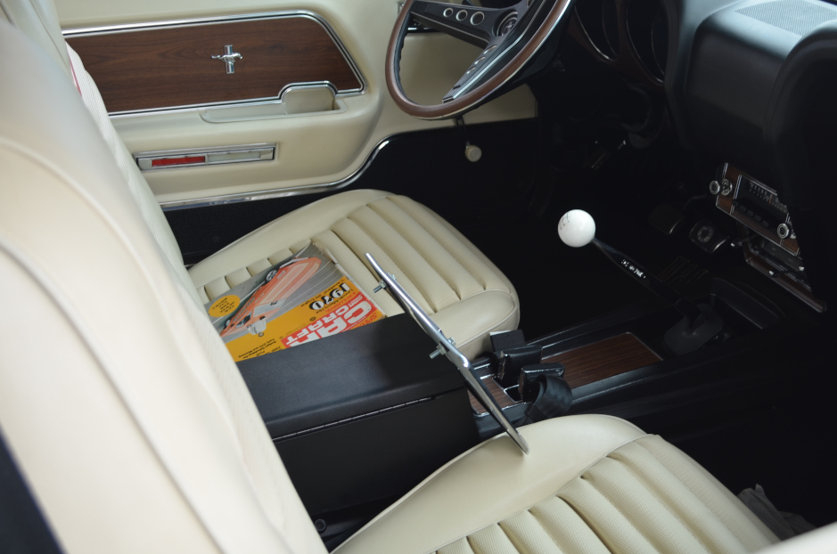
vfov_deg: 29.1
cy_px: 254
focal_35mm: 46
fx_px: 1067
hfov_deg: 42.6
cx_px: 512
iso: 100
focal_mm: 24
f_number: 4
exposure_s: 1/15
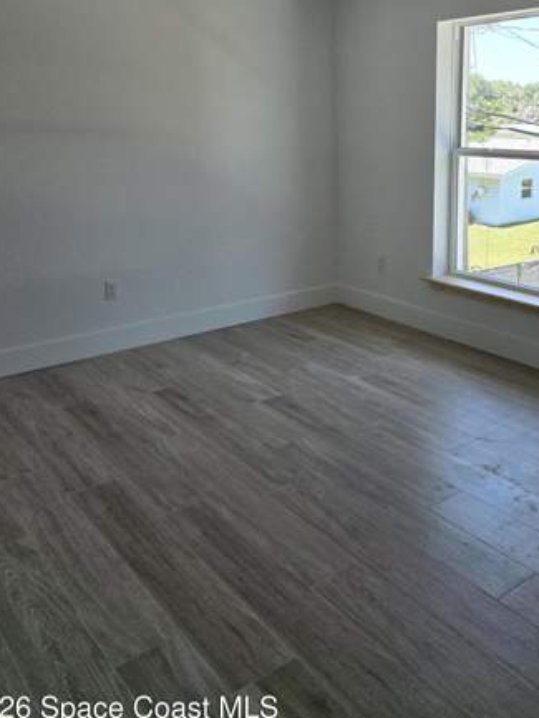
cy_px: 226
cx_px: 338
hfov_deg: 41.5
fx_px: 706
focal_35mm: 34
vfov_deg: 52.6
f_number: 1.8
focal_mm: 5.4
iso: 100
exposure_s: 1/508
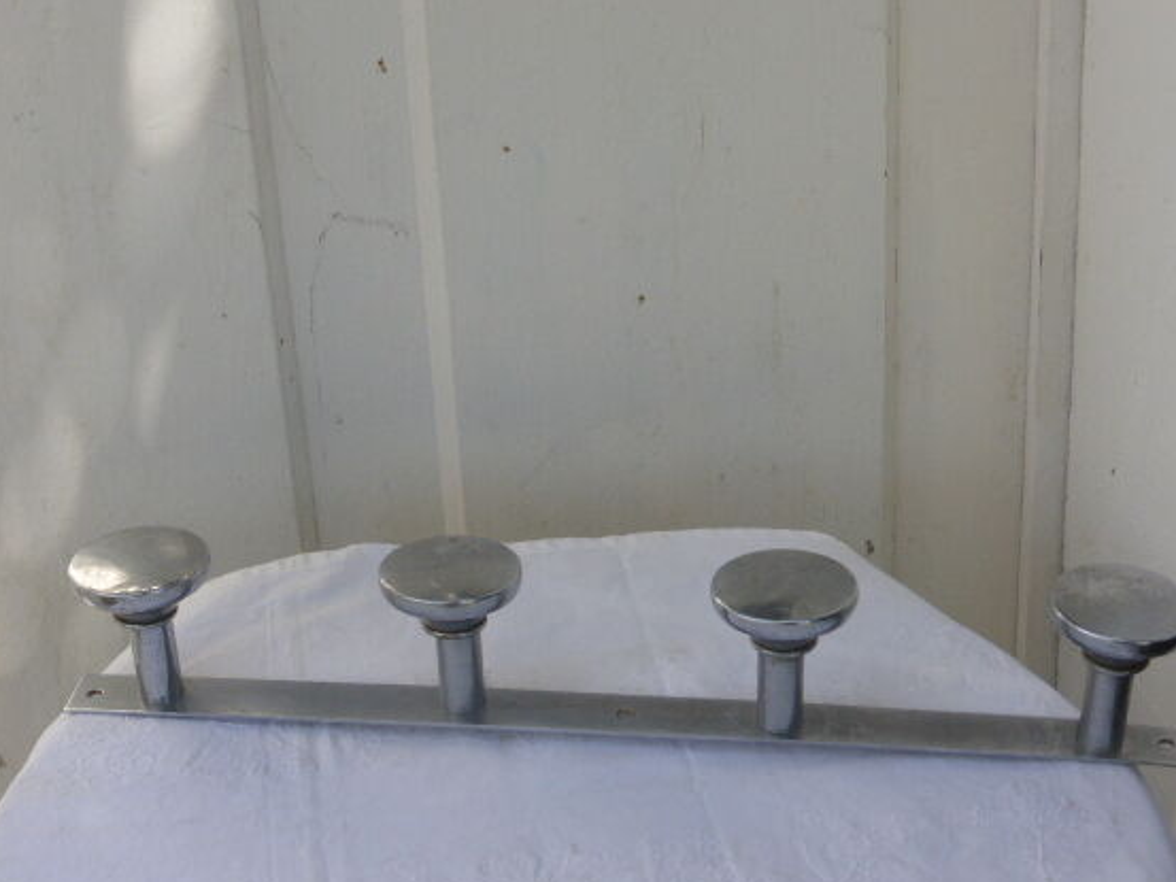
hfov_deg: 29.4
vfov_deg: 22.3
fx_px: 2243
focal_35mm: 66
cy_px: 470
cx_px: 602
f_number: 4.6
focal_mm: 9.7
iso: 100
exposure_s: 1/200
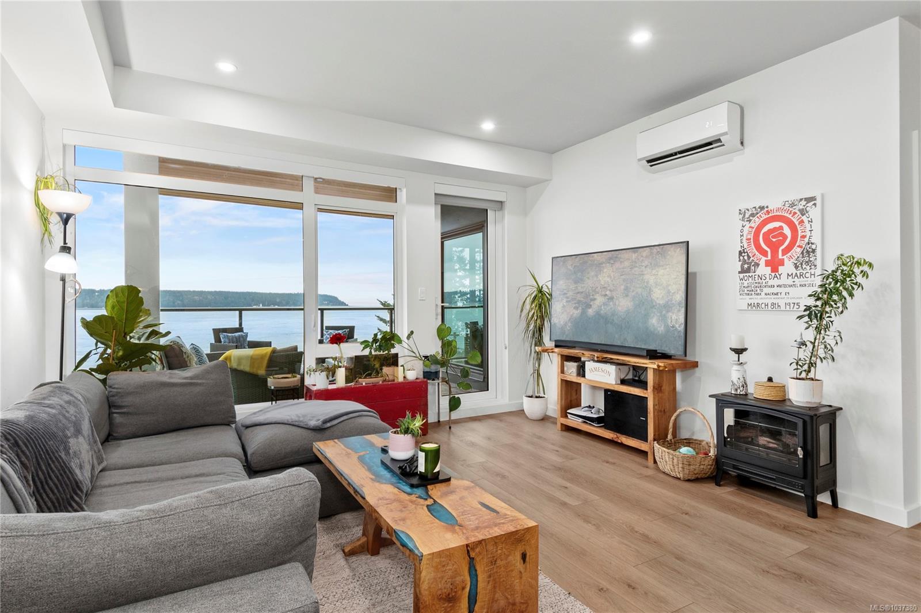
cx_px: 460
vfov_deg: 67.4
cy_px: 306
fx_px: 460
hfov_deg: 90.0
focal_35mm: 18
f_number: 8
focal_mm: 12
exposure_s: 1/8
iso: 320
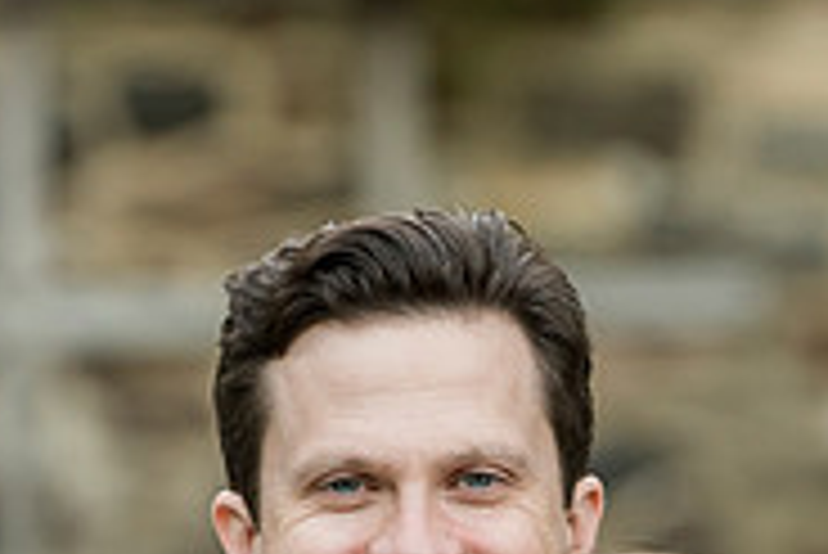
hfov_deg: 3.8
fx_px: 12360
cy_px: 849
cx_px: 482
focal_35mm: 537
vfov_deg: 2.6
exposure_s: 1/320
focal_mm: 170
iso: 1250
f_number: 4
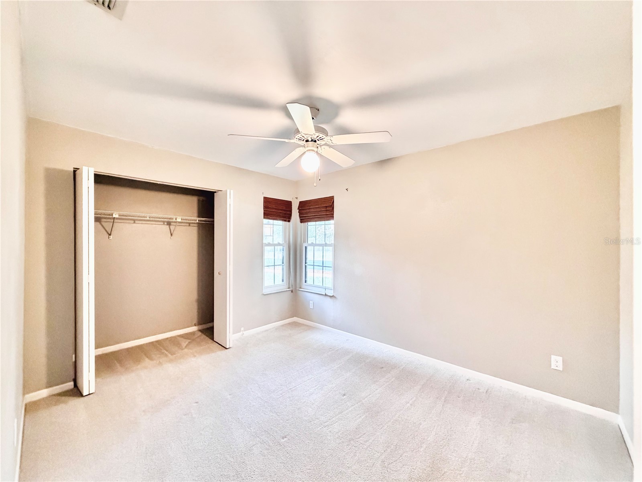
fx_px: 260
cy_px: 241
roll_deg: +0.3
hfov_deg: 102.1
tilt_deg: +0.3
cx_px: 321
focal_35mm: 14
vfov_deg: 85.7
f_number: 2.2
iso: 640
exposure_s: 1/60
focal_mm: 2.22
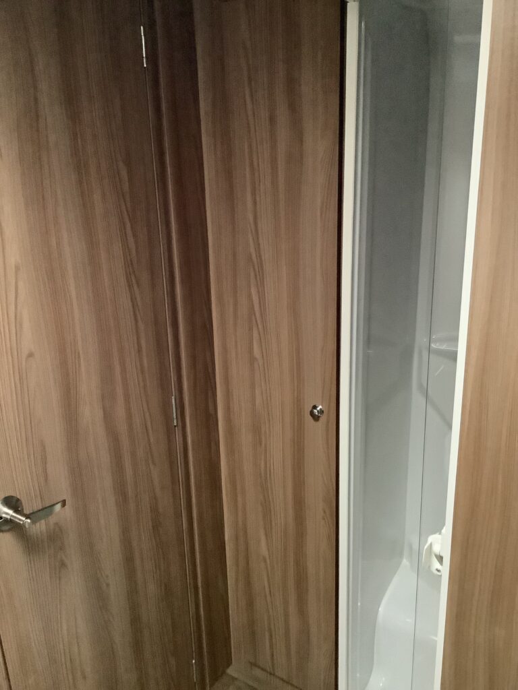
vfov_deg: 58.4
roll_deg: +1.7
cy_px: 345
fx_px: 619
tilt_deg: -18.7
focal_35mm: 31
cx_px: 259
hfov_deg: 45.4
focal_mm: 3.3
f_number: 2.4
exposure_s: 1/30
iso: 800
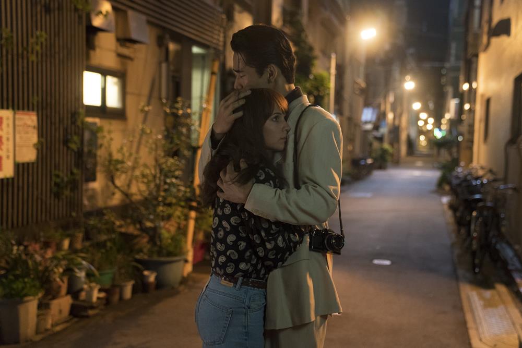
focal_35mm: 48
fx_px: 696
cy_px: 174
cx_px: 261
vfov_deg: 28.1
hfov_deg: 41.1
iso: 6400
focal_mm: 48
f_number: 2.8
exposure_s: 1/100
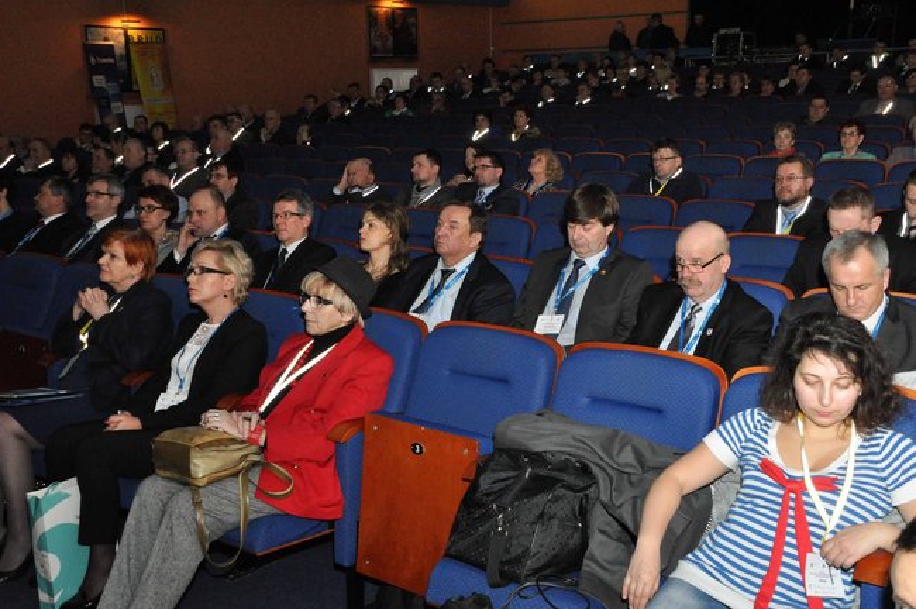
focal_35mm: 44
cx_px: 458
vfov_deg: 30.8
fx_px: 1106
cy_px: 304
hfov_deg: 45.0
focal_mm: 29
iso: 2000
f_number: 11
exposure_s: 1/60
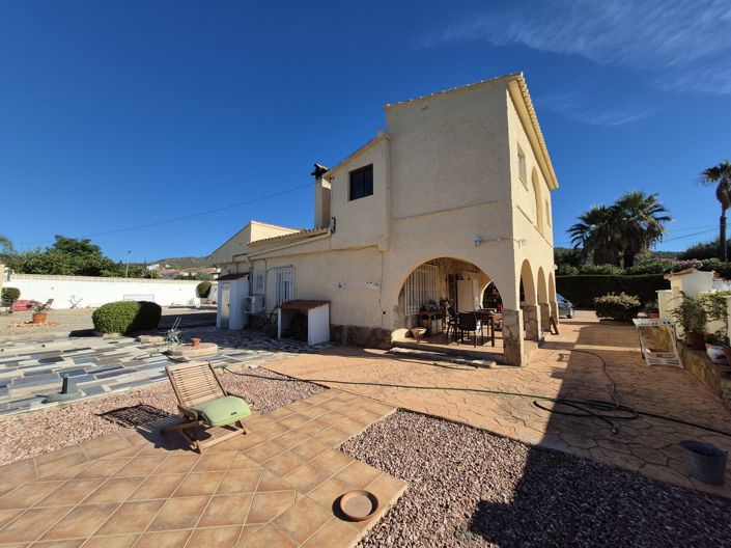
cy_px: 274
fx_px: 274
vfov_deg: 89.9
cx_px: 366
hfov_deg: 106.2
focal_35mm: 13
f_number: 2.2
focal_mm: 1.74
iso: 50
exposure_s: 1/2584
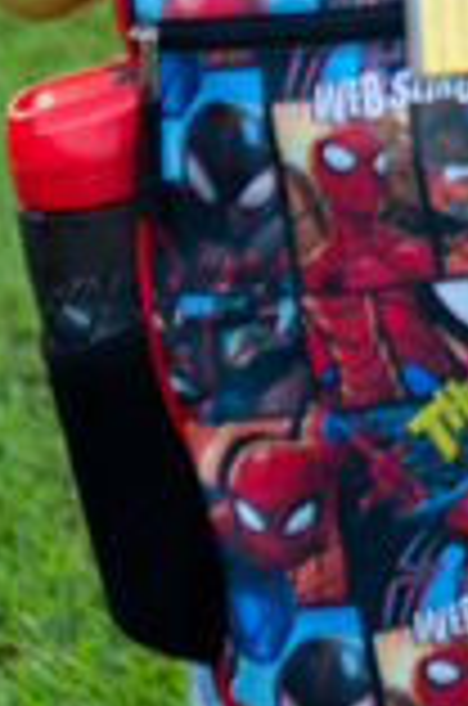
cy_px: -265
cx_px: 1458
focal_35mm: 458
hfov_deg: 2.9
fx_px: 8970
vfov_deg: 4.5
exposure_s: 1/250
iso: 400
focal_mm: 70
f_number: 2.8
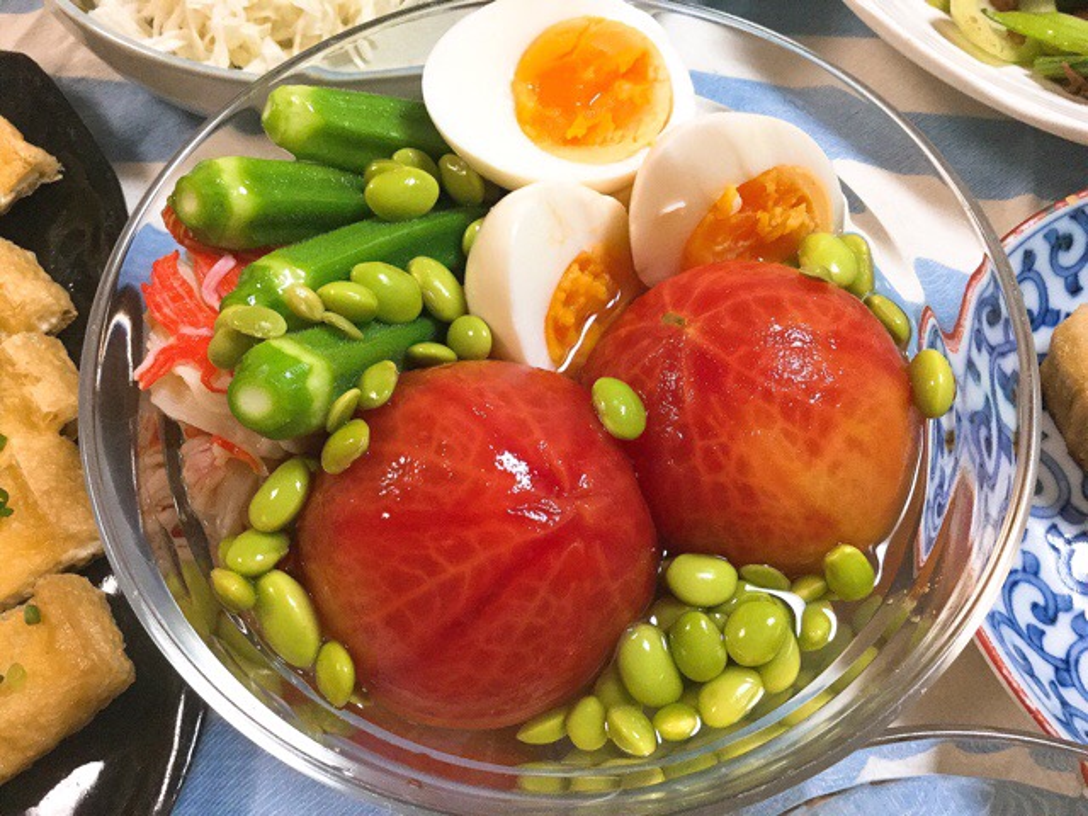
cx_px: 544
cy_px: 408
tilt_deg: -65.6
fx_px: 974
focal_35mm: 31
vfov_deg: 45.4
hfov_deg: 58.4
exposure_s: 1/30
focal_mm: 3.3
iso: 160
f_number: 2.4
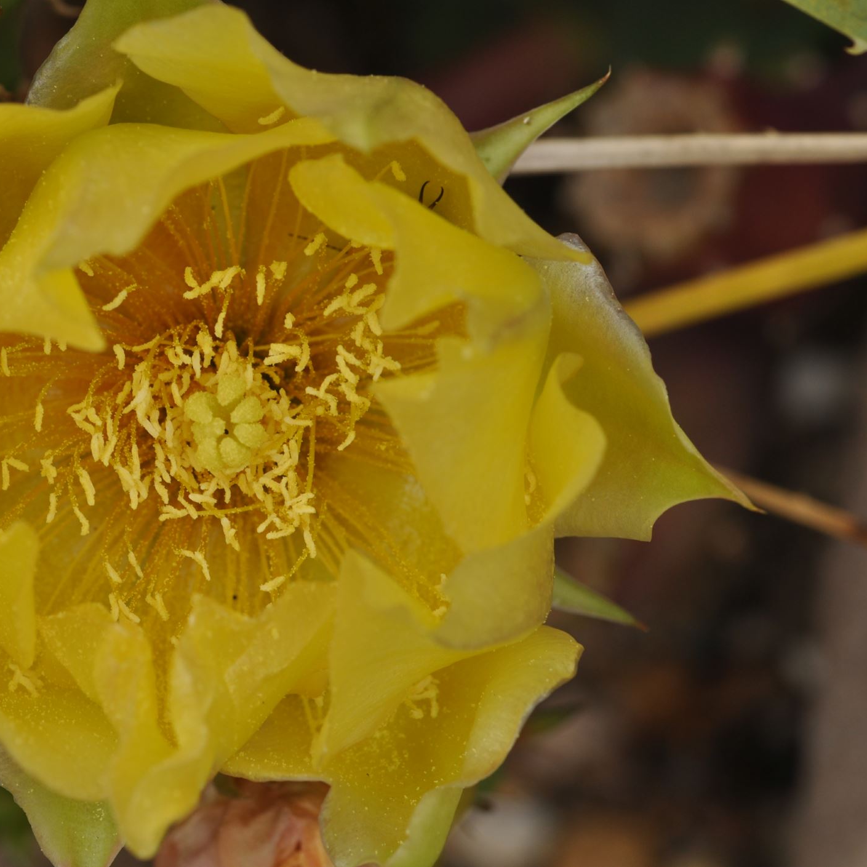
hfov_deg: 8.7
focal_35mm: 202
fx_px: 5714
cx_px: 222
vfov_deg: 8.7
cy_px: 434
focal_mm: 105
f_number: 8
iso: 200
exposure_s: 1/200
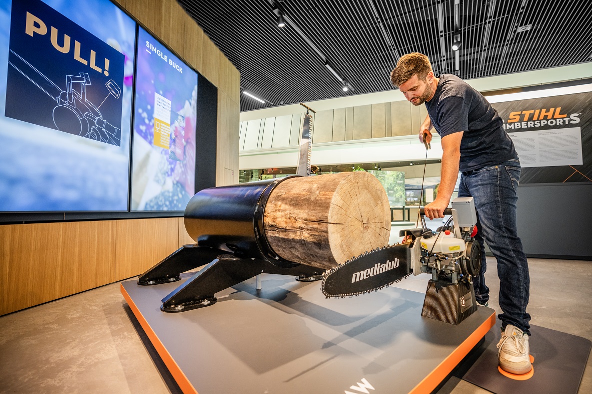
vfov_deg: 73.7
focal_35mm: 16
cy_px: 197
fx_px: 263
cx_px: 296
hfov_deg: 96.7
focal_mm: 16
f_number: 2.8
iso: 640
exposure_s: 1/125
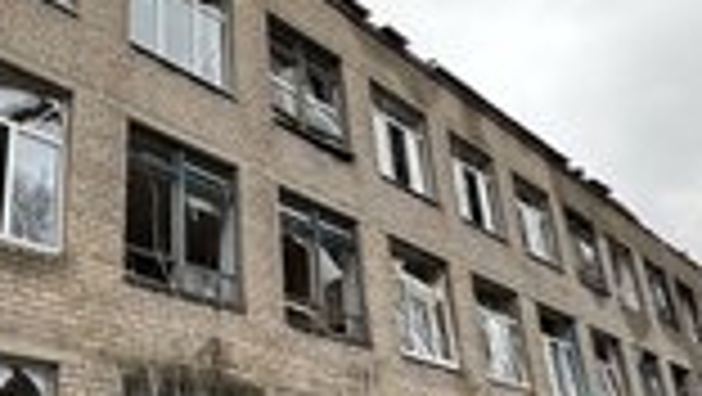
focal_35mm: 39
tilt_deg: +20.0
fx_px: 726
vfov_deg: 30.1
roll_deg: +0.9
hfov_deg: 49.7
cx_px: 184
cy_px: 284
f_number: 2.2
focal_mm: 2.22
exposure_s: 1/99
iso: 50
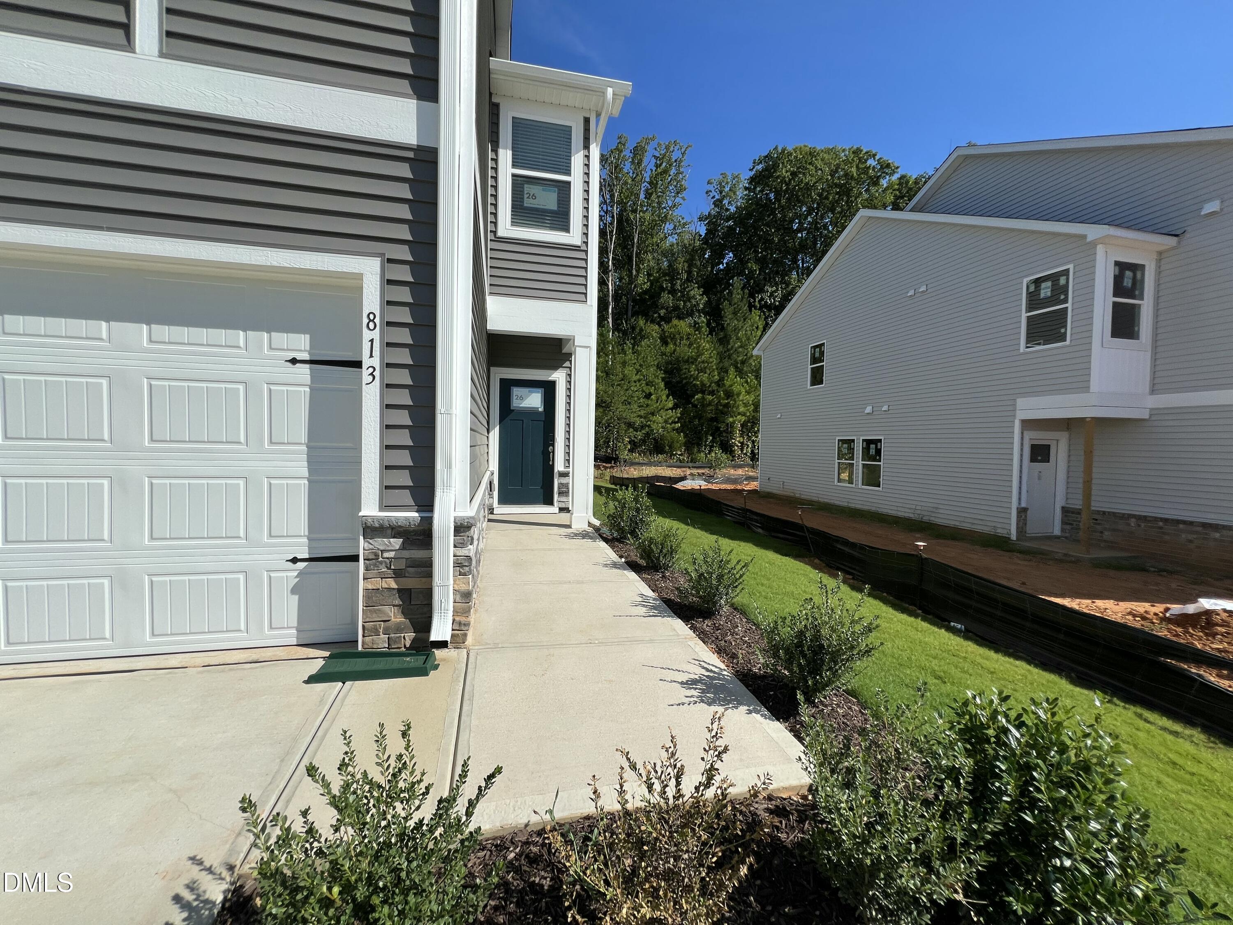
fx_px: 463
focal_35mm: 13
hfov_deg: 106.2
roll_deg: +0.8
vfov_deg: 89.9
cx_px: 616
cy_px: 462
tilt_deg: -0.3
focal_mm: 1.57
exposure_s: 1/2222
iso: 32
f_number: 1.8
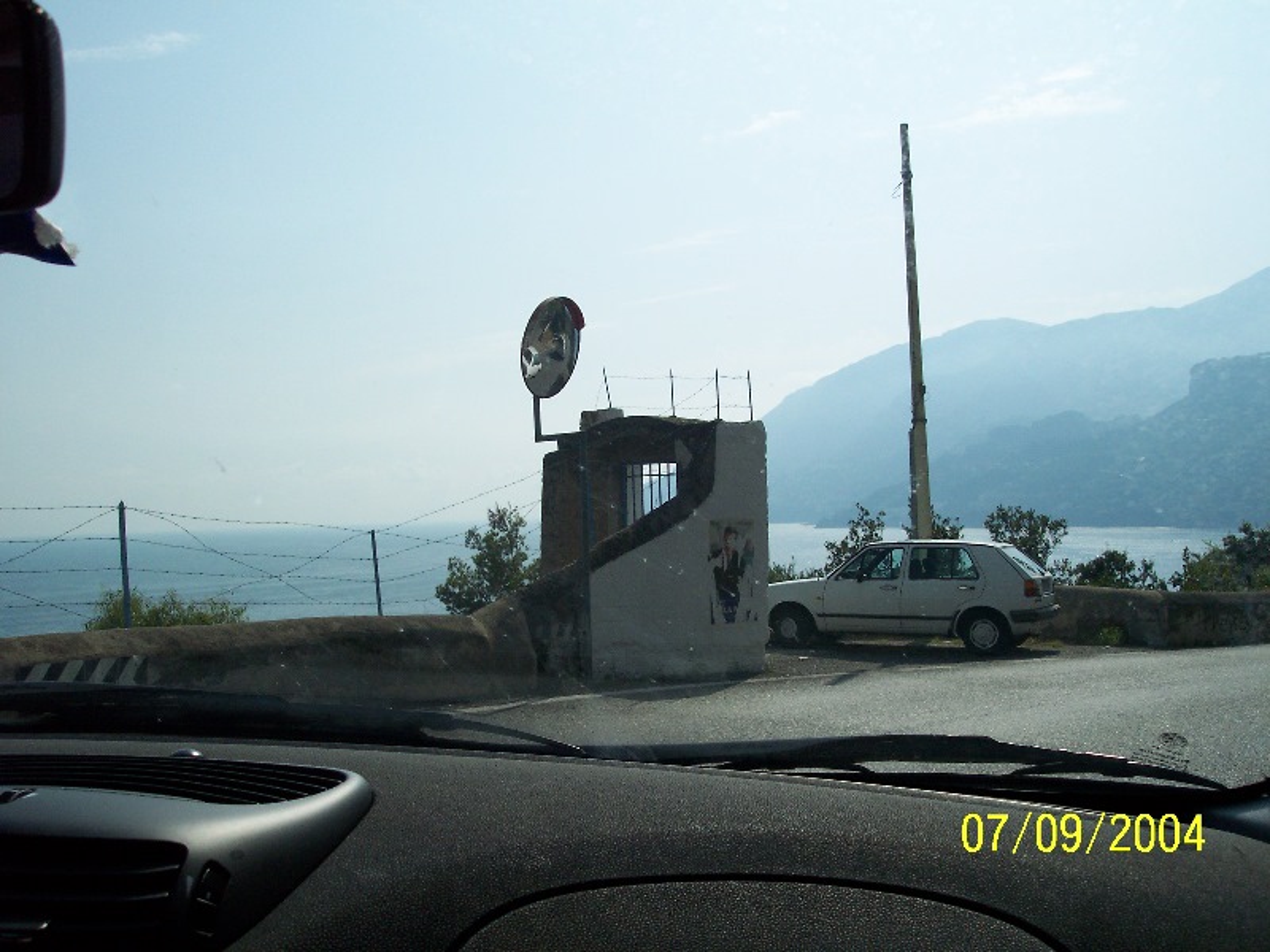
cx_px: 635
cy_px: 476
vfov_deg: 37.7
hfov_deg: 49.0
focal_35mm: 38
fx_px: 1394
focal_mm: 8
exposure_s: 1/1000
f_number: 4.8
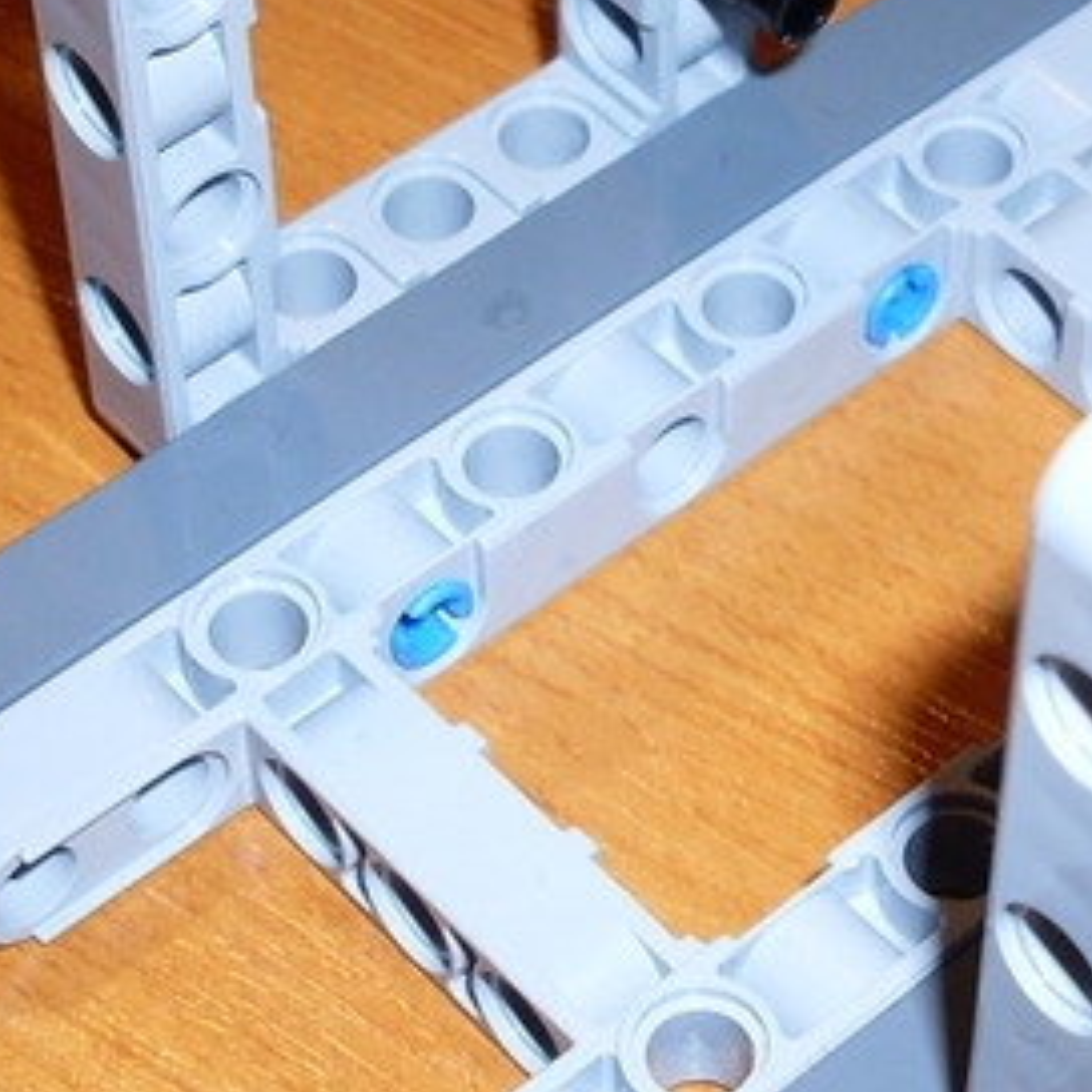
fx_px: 3962
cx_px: 787
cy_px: 456
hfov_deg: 15.6
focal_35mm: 111
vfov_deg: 15.7
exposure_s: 1/45
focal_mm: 6.3
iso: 100
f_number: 2.8
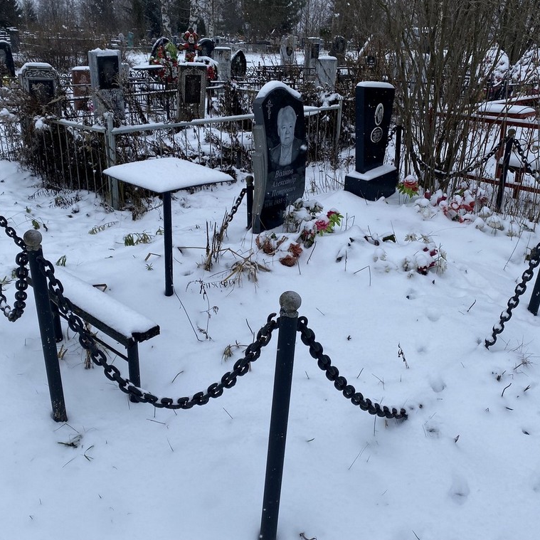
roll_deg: +0.4
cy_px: 272
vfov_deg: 52.5
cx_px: 248
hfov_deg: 52.5
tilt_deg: -18.2
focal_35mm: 31
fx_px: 547
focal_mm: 4.25
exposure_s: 1/606
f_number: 1.8
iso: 32
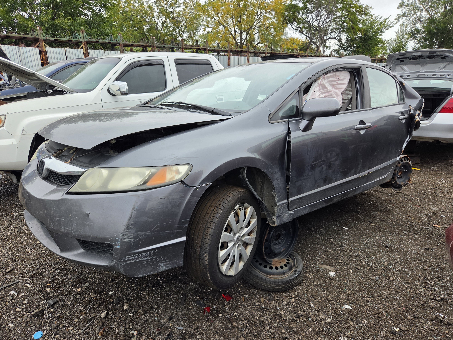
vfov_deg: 58.9
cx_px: 226
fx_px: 301
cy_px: 170
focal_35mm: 23
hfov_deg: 73.9
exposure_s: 1/767
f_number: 1.8
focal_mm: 5.4
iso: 80
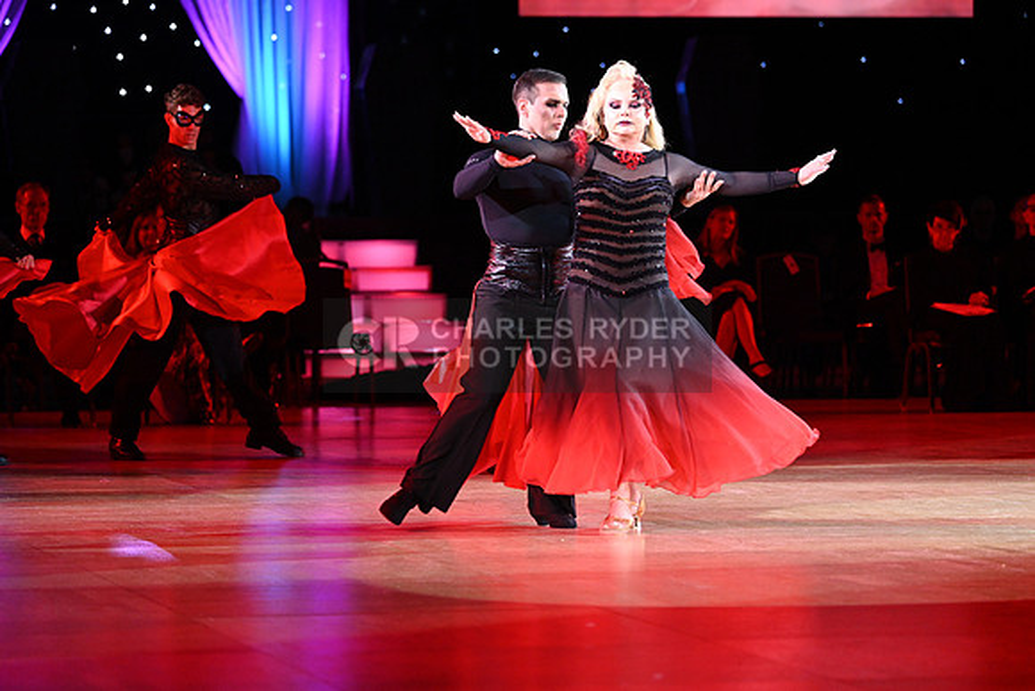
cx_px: 518
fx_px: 4888
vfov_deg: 8.1
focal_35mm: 170
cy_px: 346
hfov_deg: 12.1
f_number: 4.8
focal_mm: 170
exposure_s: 1/320
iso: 3200
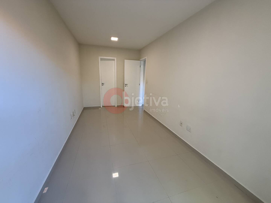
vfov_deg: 85.7
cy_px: 102
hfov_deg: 102.1
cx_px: 136
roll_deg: -1.7
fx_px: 110
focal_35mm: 14
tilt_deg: -12.5
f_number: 2.2
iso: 250
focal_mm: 2.22
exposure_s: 1/120
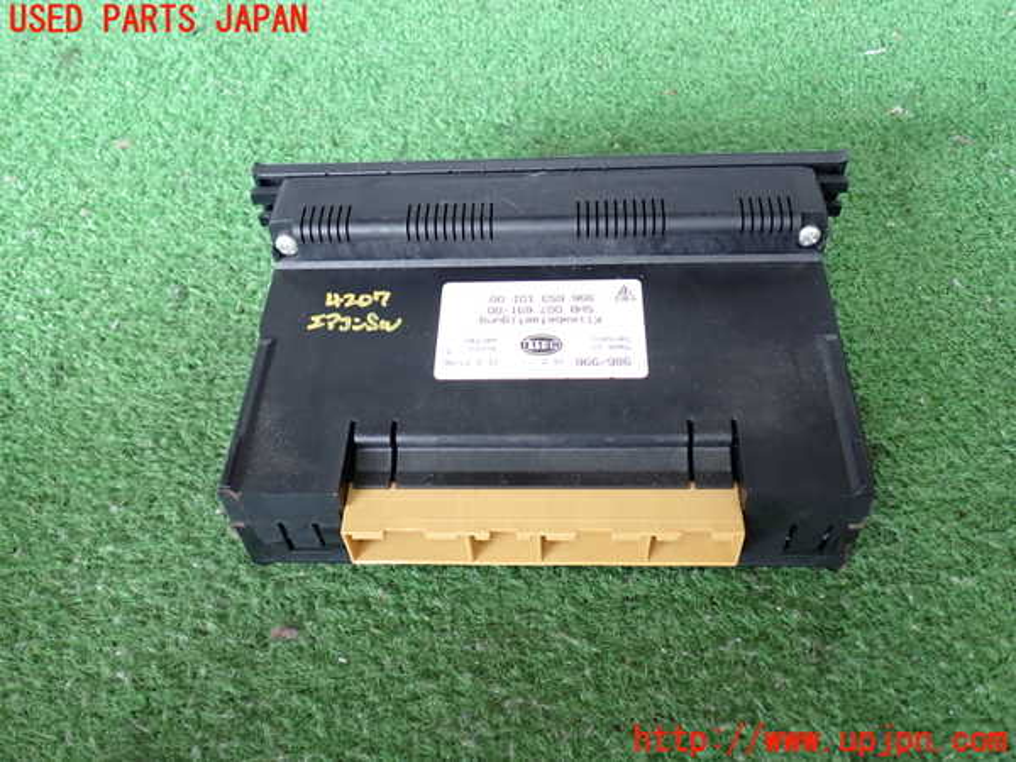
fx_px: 939
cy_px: 381
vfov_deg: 44.2
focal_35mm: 32
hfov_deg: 56.8
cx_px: 508
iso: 200
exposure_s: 1/60
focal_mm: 5.79
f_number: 2.4
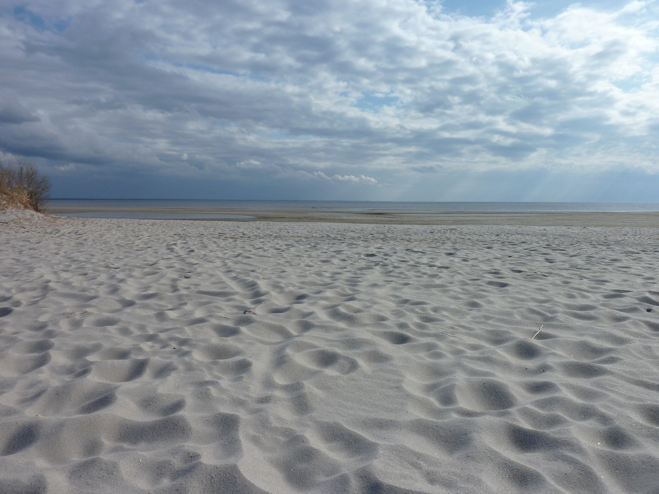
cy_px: 247
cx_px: 330
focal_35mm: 25
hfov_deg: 69.4
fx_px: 476
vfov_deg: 54.9
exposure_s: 1/800
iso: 80
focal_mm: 4.1
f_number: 5.6
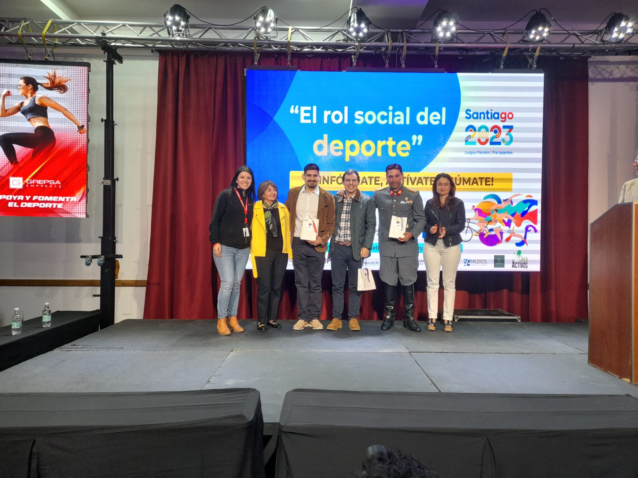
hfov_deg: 69.4
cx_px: 319
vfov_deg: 54.9
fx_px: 461
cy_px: 239
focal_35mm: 25
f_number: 2
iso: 200
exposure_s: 1/60
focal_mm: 4.6
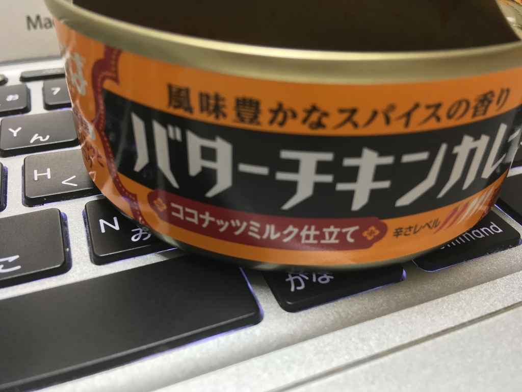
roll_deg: -2.6
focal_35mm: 29
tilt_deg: -35.5
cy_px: 196
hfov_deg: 61.7
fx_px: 437
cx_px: 261
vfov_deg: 48.2
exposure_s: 1/30
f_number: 2.2
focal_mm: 4.15
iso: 160
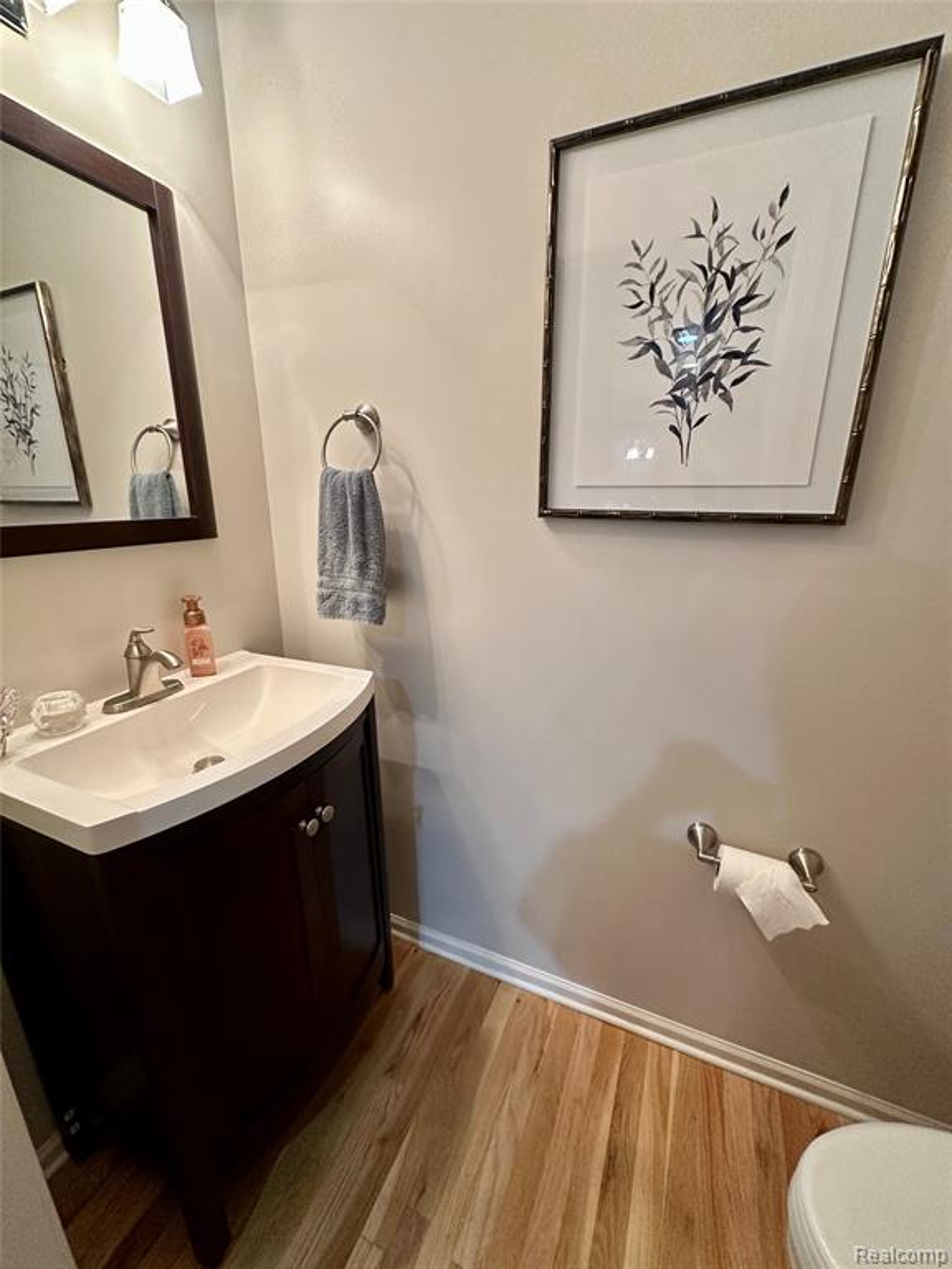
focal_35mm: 14
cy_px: 634
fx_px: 513
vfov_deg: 102.1
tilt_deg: -15.4
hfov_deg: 85.7
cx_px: 476
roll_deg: -0.9
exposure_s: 1/60
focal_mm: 2.22
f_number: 2.2
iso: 320
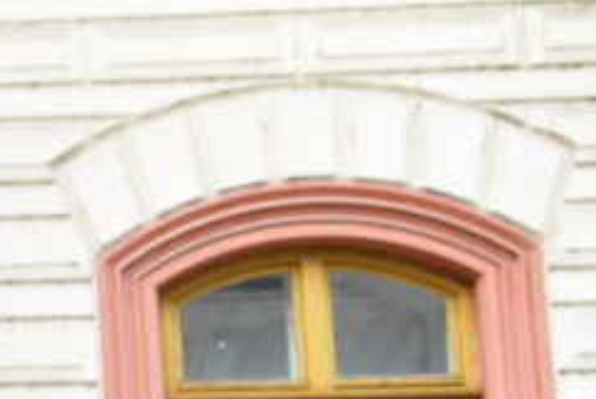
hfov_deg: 13.3
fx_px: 2171
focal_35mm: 131
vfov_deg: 10.4
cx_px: -618
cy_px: 405
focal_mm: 31
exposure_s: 1/400
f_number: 4
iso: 640
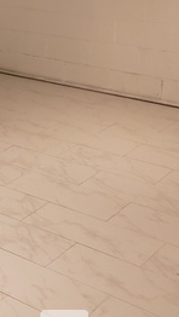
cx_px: -168
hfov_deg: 14.3
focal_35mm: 72
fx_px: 606
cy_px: 56
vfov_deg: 28.6
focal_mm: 4.3
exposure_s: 1/40
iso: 250
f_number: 2.4
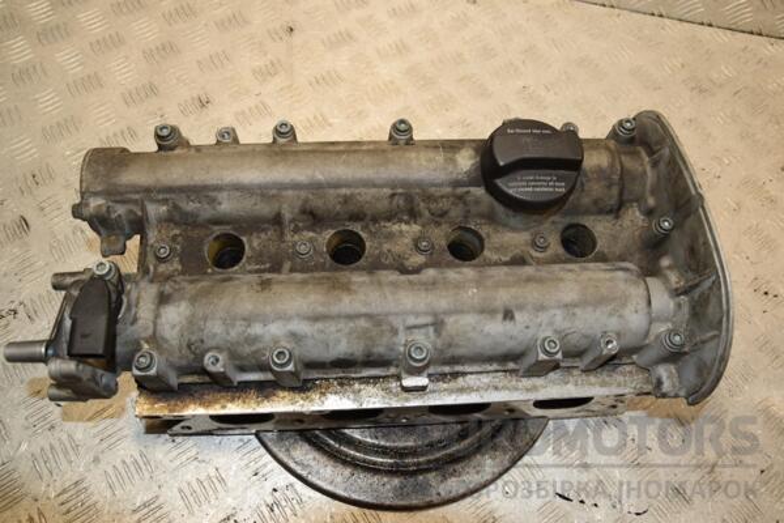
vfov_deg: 41.7
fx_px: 686
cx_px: 392
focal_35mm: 32
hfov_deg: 59.5
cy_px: 262
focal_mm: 21
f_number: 7.1
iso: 800
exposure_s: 1/200
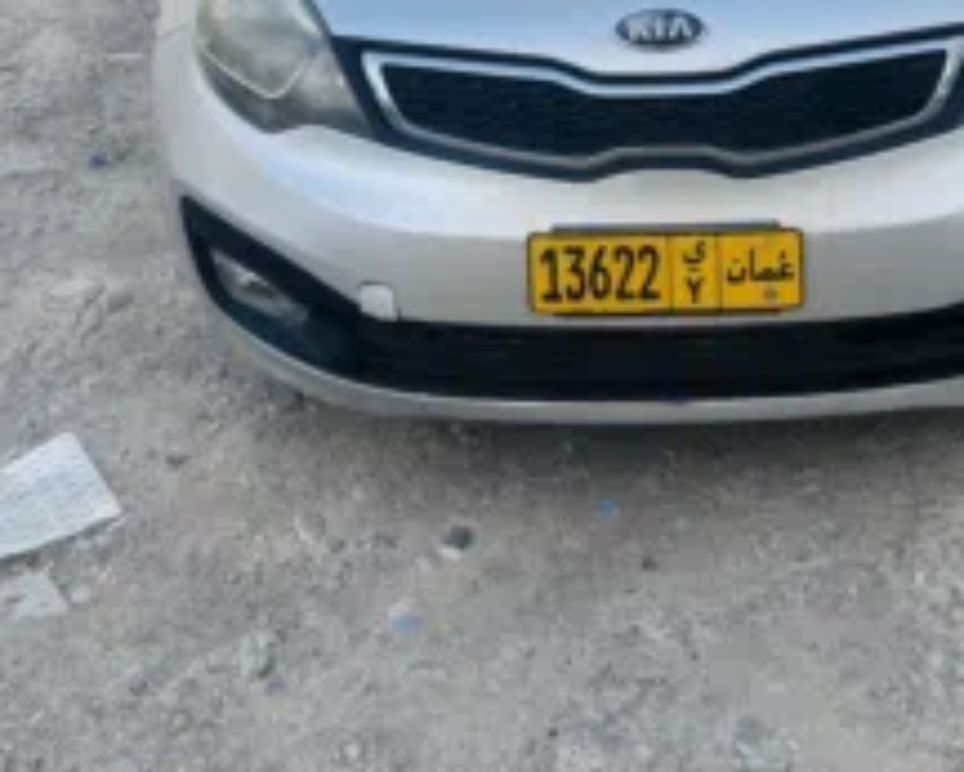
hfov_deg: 39.0
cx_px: 652
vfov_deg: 29.9
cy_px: 0
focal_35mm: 47
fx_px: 1342
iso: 50
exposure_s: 1/894
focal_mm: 5.96
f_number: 1.6
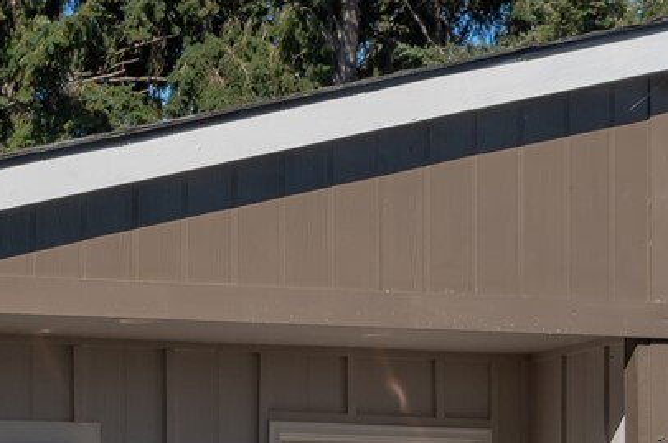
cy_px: 691
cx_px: 369
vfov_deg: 6.2
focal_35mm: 218
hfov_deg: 9.5
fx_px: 4040
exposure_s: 1/400
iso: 200
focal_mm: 52
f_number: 11
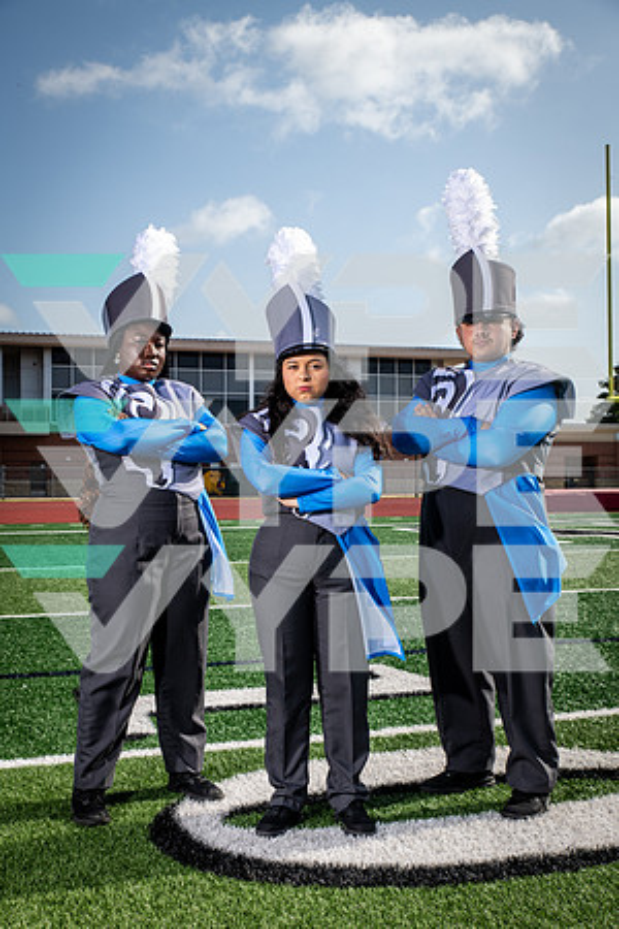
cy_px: 464
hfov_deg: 31.9
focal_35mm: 42
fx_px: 1083
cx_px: 310
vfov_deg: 46.4
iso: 125
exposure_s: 1/400
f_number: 7.1
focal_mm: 42
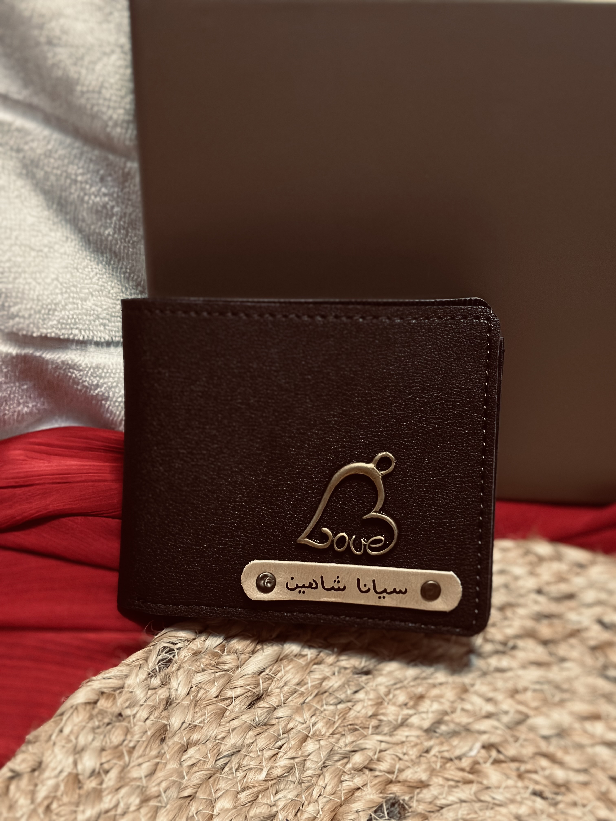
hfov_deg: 30.3
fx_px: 1139
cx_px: 308
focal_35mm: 48
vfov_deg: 39.7
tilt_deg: -39.7
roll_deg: -5.6
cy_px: 410
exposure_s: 1/40
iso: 500
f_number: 1.78
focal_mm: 6.86
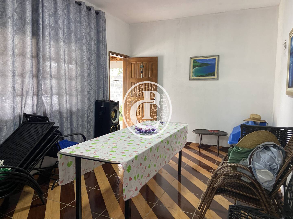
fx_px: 220
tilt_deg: -4.6
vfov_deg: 53.1
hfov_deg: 67.3
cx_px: 146
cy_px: 110
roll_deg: -0.8
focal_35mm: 26
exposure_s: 1/60
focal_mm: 4.25
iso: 320
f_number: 1.8
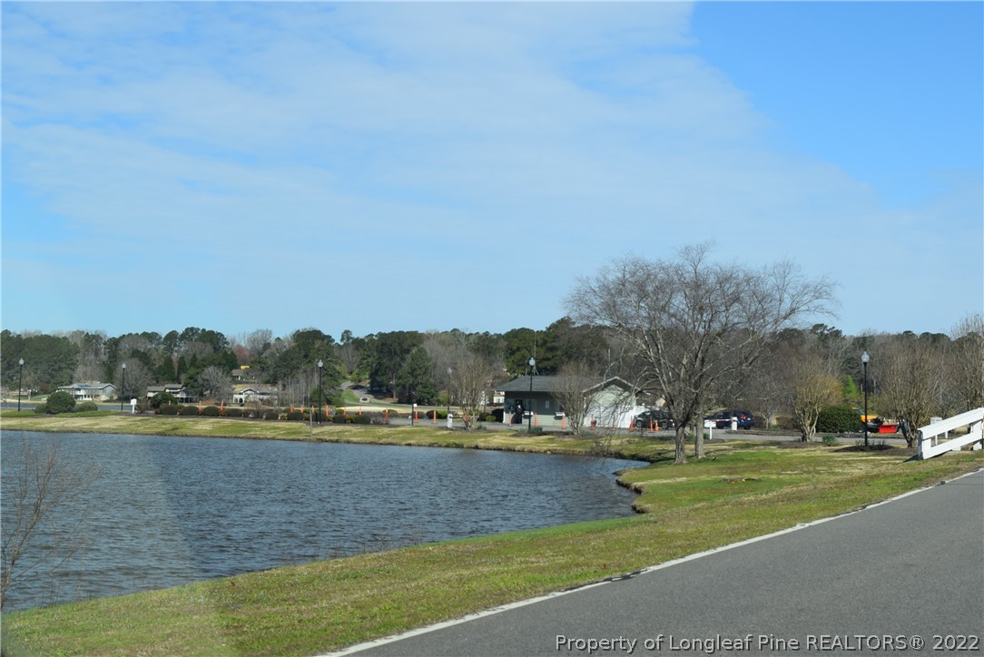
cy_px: 328
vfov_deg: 22.6
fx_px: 1641
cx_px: 492
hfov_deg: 33.4
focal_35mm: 60
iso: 200
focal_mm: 40
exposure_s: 1/400
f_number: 10
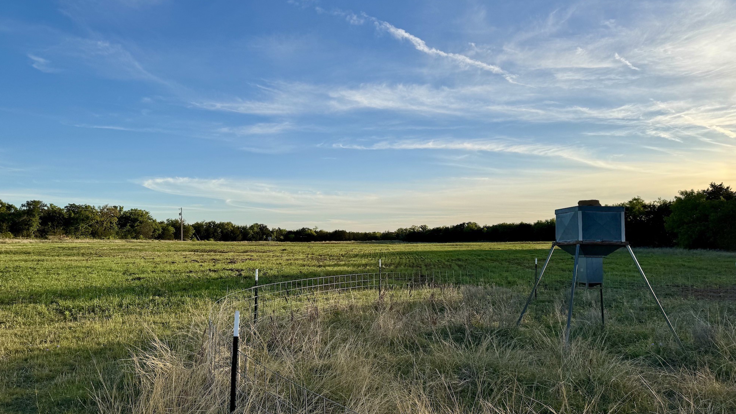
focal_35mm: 27
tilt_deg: +2.2
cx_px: 376
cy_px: 223
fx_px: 527
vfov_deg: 42.9
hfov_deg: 69.8
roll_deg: +2.2
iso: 80
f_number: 1.78
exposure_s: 1/3247
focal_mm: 6.76
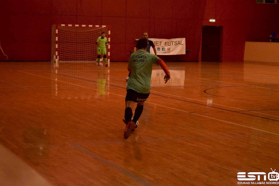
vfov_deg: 17.5
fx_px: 604
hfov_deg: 26.0
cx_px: 140
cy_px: 93
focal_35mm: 78
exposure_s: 1/500
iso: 5000
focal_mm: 52
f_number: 5.6
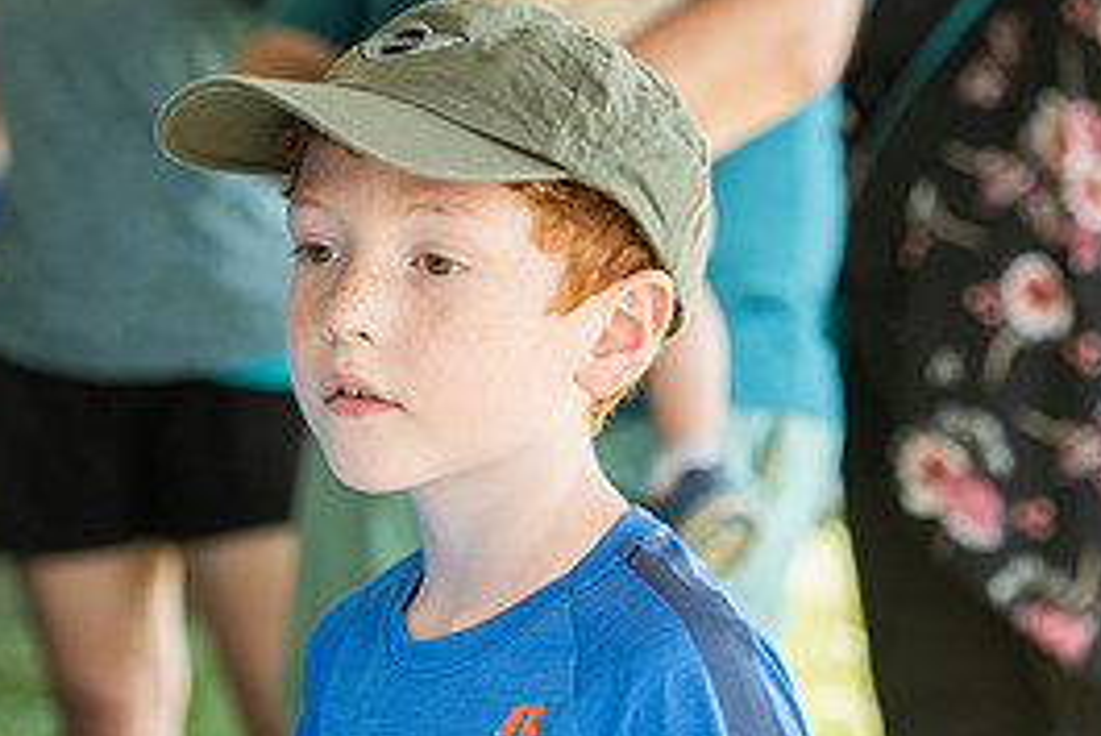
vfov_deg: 5.2
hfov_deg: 7.7
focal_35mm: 267
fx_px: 8170
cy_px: 222
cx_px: 158
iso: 500
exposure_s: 1/250
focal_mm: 122
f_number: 5.6
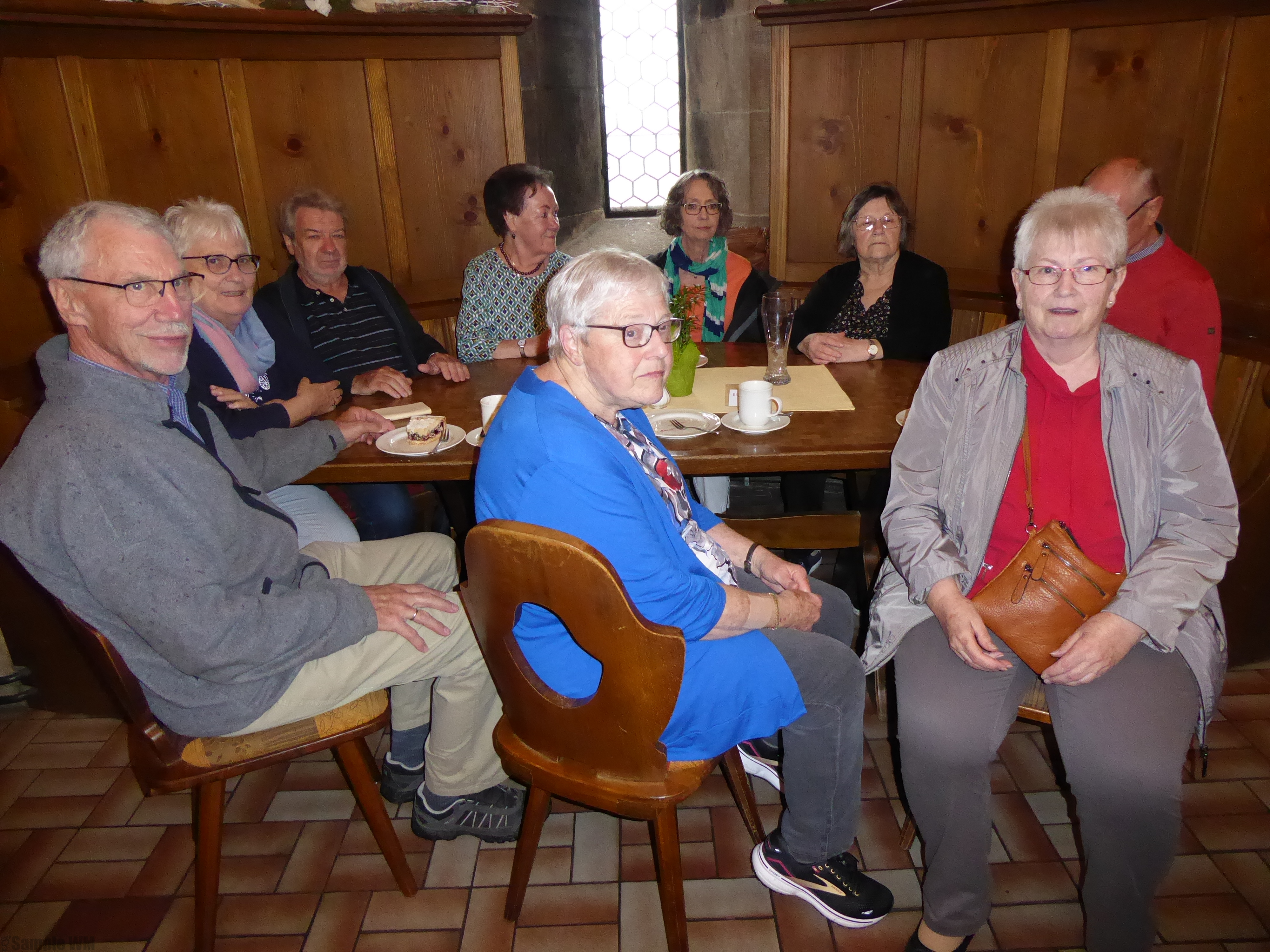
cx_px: 635
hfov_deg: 71.6
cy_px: 476
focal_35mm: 24
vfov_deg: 56.8
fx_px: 881
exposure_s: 1/60
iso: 800
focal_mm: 4.3
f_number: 3.3
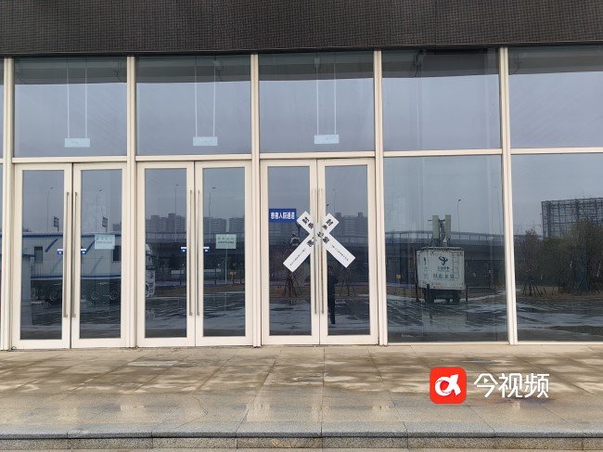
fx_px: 697
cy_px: 226
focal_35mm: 40
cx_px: 302
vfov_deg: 35.9
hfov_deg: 46.8
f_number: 2
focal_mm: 5.75
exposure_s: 1/211
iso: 50
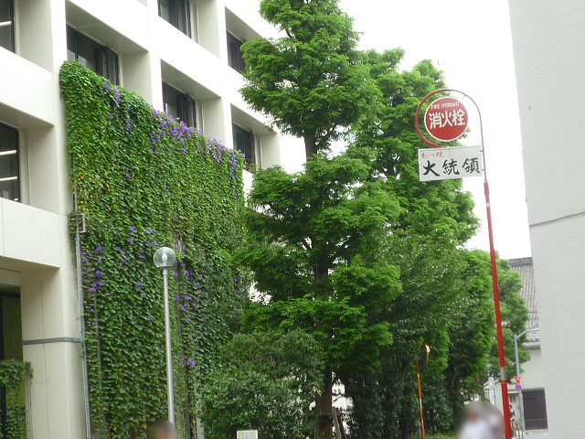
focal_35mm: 87
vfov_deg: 17.0
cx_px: 292
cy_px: 220
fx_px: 1470
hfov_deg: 22.5
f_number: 4.3
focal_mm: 7.8
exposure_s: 1/60
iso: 80
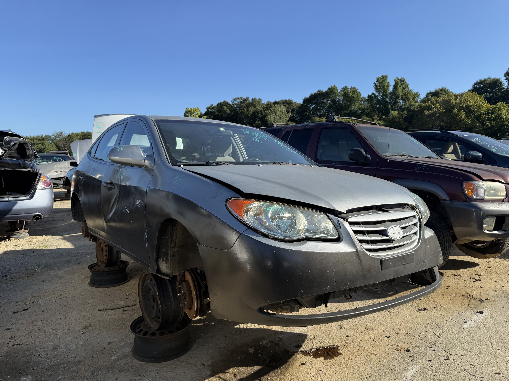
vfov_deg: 56.8
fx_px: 353
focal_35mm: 24
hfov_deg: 71.6
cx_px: 254
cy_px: 190
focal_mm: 6.76
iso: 80
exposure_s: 1/3021
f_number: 1.78
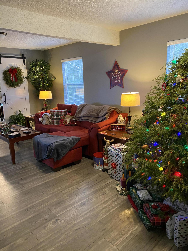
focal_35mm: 26
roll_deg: +1.6
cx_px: 94
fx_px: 188
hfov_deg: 53.1
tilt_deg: -12.0
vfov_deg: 67.3
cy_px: 126
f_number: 1.8
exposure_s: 1/60
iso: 500
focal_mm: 4.25
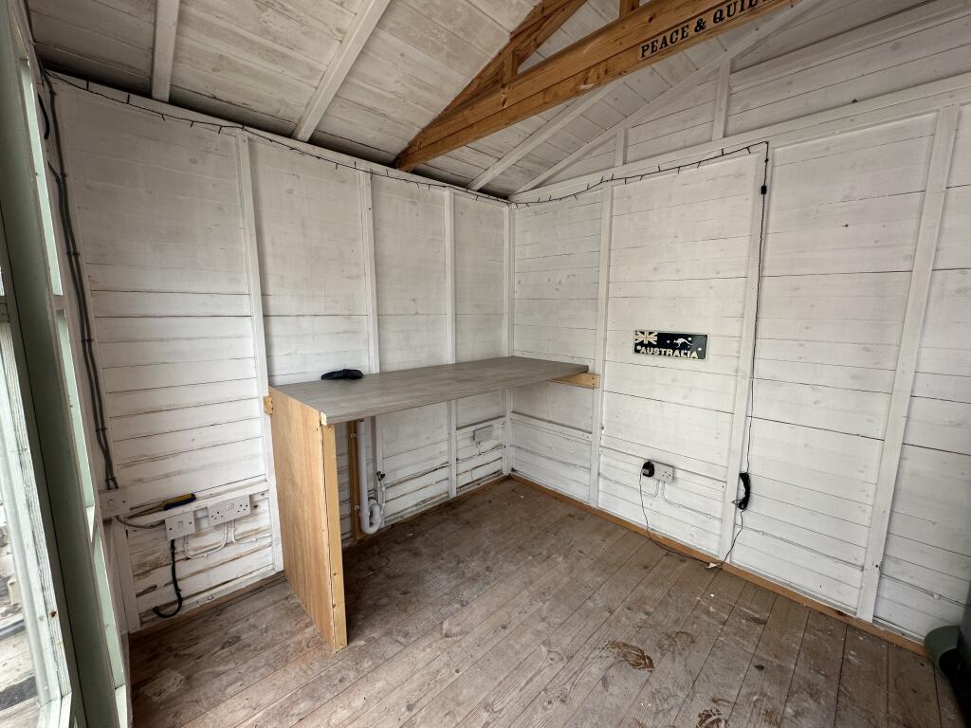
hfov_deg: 102.1
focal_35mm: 14
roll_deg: -0.2
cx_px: 486
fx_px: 393
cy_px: 364
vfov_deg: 85.7
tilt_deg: -8.8
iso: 64
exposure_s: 1/99
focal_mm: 2.22
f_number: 2.2
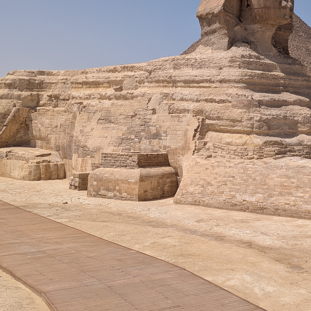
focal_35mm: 50
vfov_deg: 32.5
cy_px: 36
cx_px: 244
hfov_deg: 33.2
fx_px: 508
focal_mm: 6.81
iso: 45
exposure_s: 1/3650
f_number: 1.85
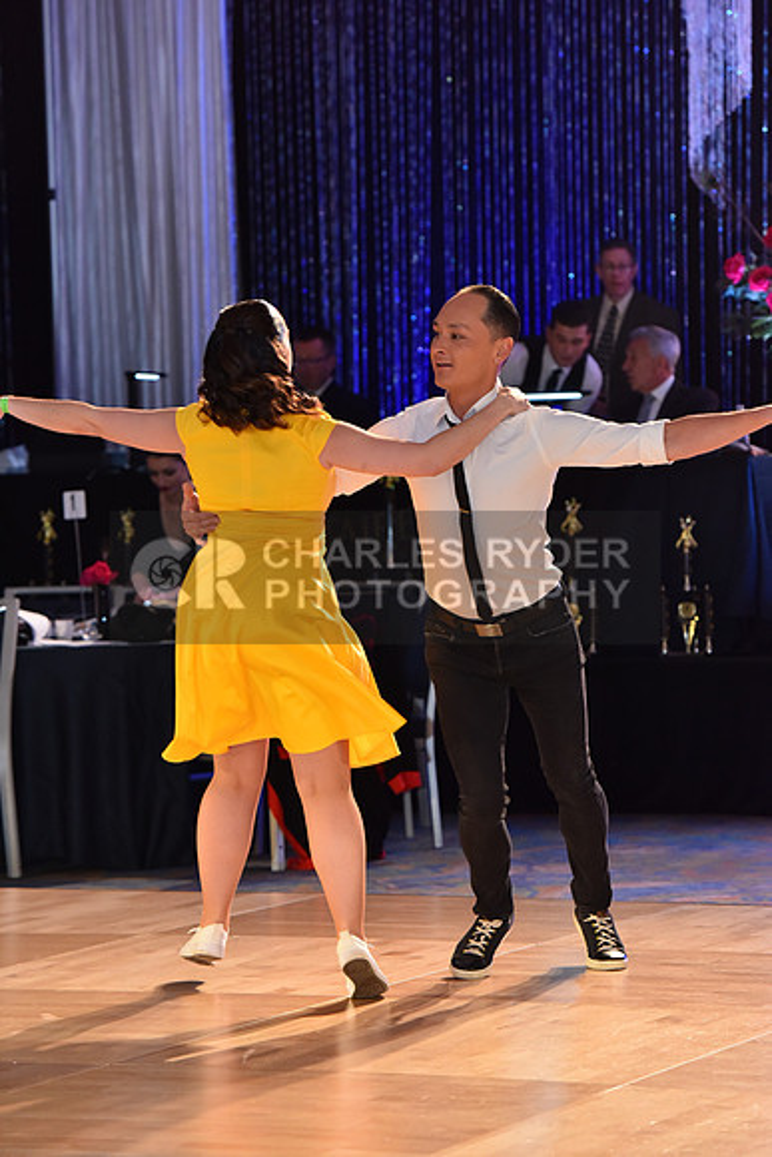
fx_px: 4179
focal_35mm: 130
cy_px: 578
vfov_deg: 15.8
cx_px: 386
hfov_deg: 10.6
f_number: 4.5
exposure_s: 1/250
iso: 2000
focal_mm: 130
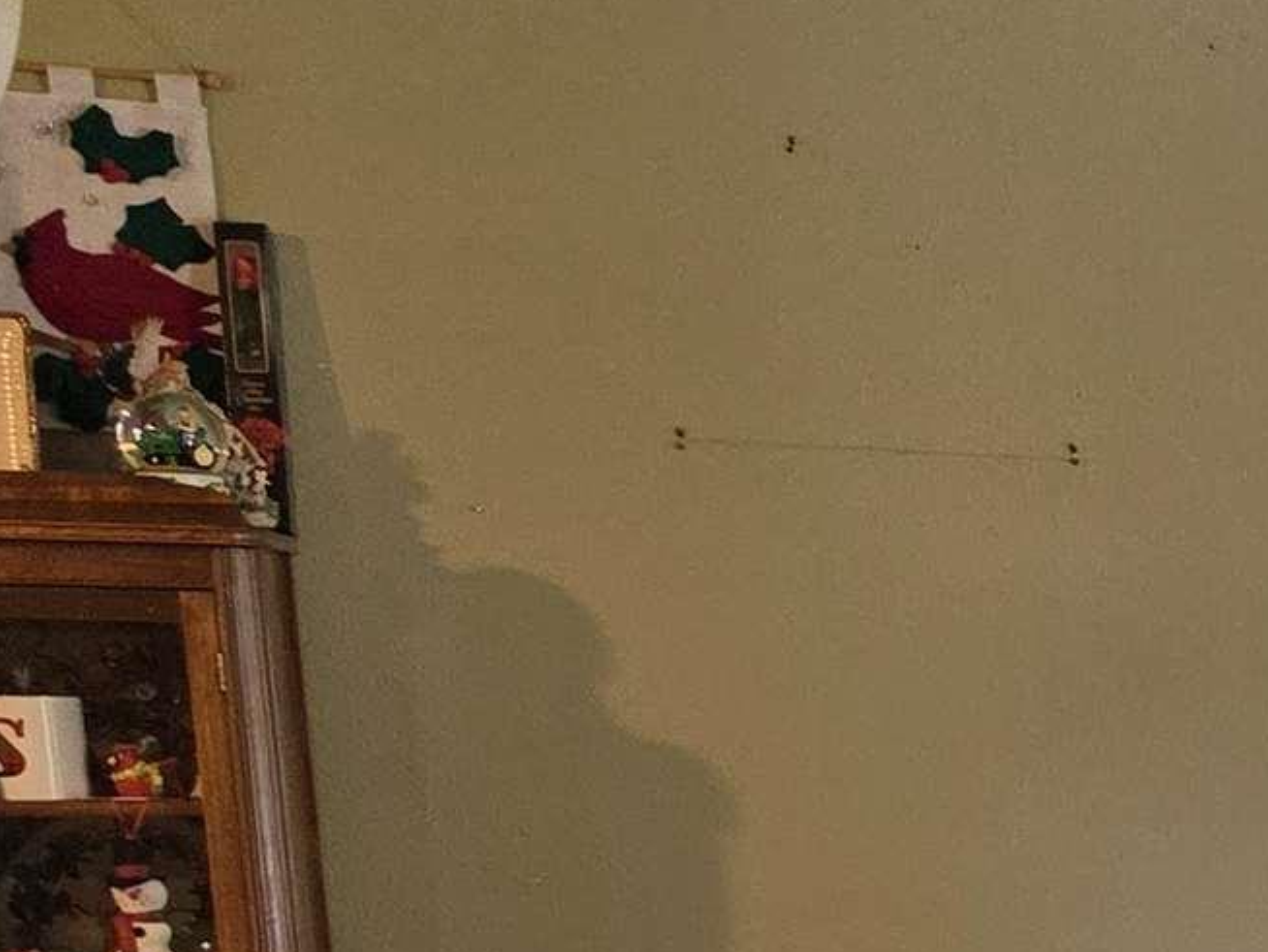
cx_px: 2844
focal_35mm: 108
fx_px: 3958
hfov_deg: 14.0
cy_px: 1569
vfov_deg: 12.8
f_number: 1.4
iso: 160
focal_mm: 6.5
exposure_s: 1/120
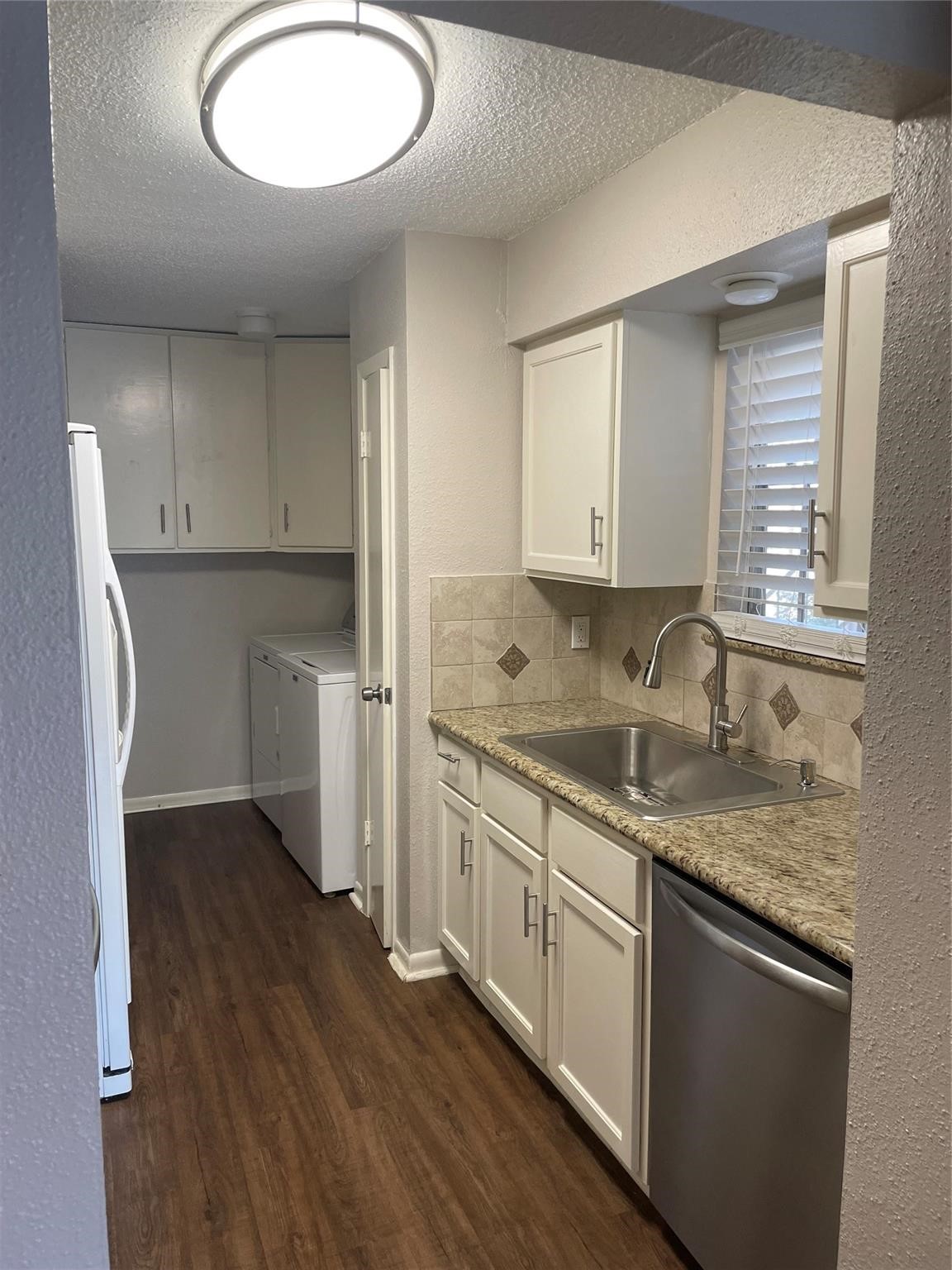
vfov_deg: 67.3
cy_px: 635
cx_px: 476
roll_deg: +1.5
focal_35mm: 26
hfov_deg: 53.1
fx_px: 953
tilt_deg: -6.4
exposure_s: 1/120
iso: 125
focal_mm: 4.2
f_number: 1.6
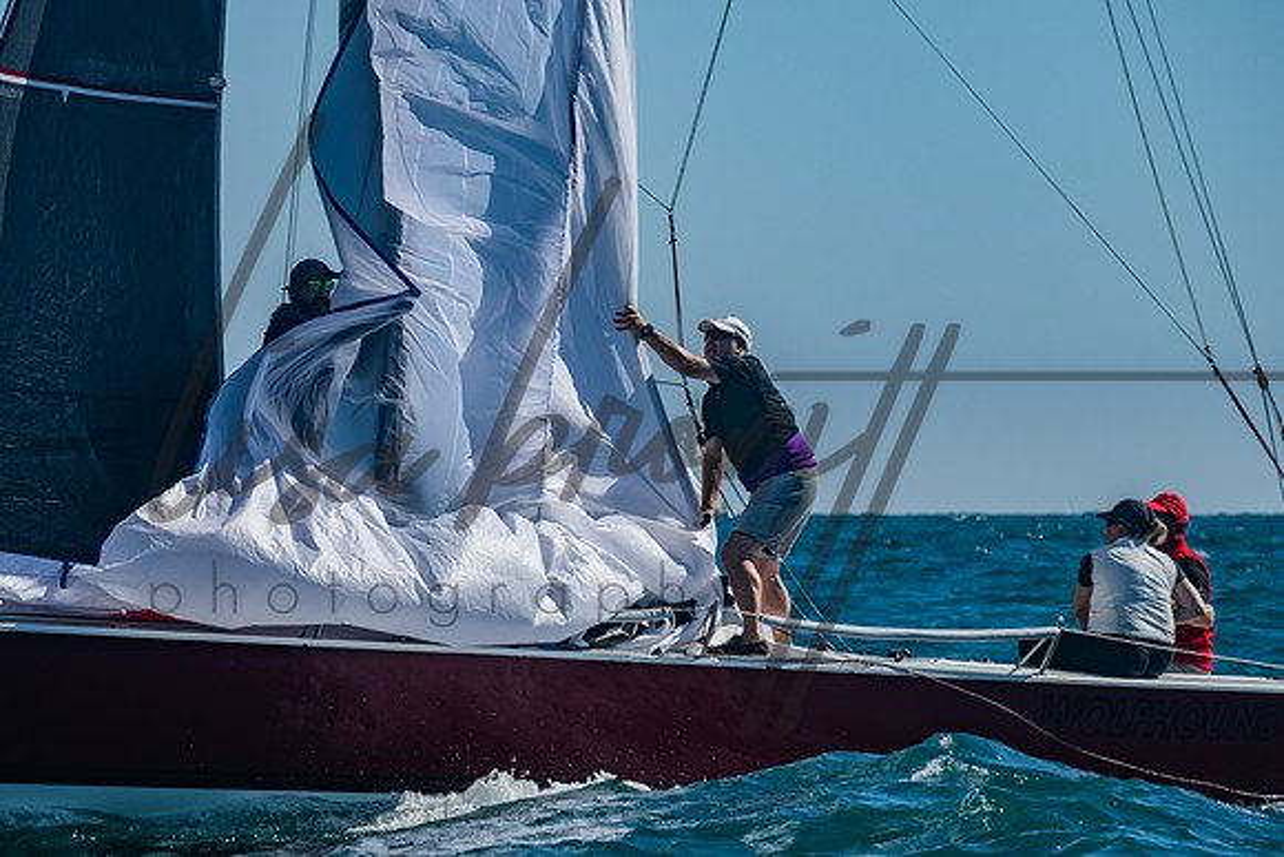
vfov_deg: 5.2
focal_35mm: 266
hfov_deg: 7.7
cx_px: 418
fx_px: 9490
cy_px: 479
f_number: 6.3
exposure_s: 1/1000
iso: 160
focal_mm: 165
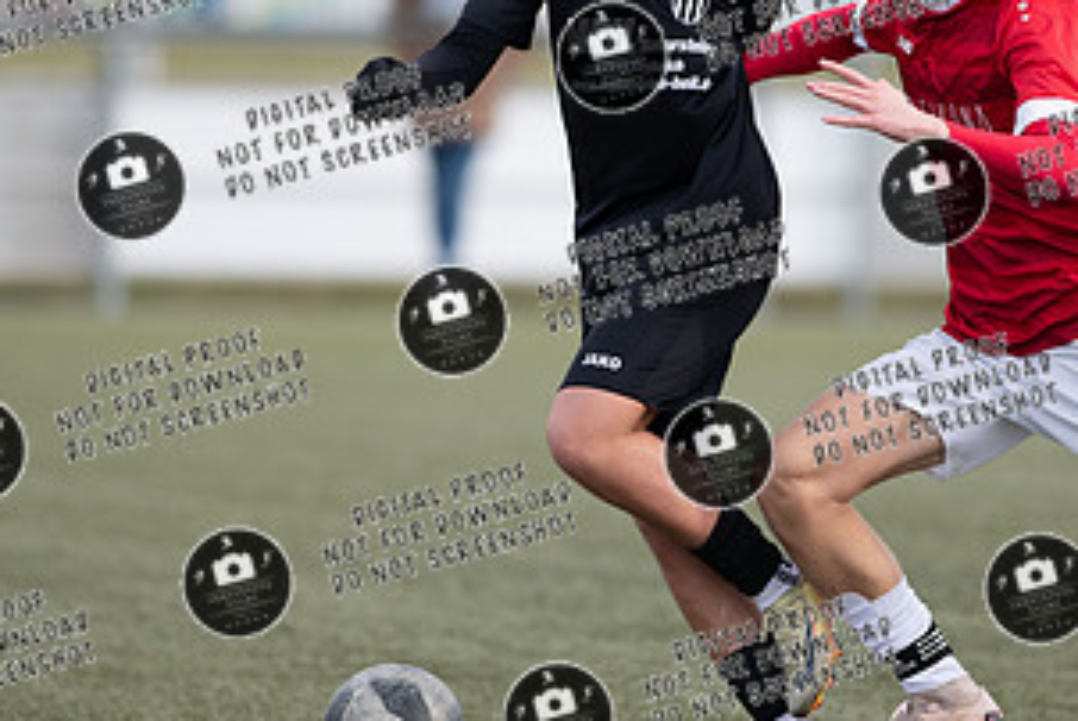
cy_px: 208
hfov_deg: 3.4
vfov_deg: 2.2
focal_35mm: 613
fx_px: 18373
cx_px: 618
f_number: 3.2
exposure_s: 1/1600
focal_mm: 300
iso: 250
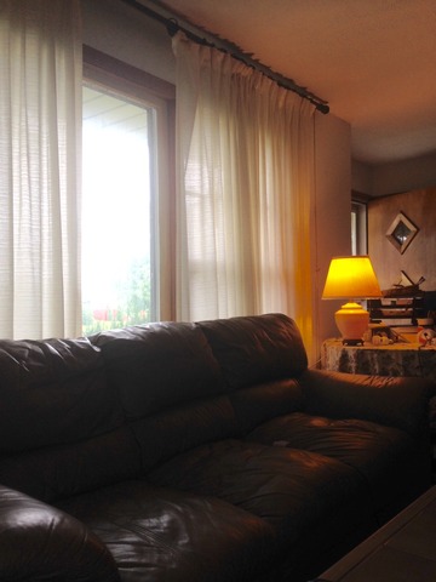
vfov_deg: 55.4
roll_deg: +1.5
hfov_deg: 42.9
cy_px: 291
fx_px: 554
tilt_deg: -0.2
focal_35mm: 33
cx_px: 218
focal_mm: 4.12
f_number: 2.4
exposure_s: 1/60
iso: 64
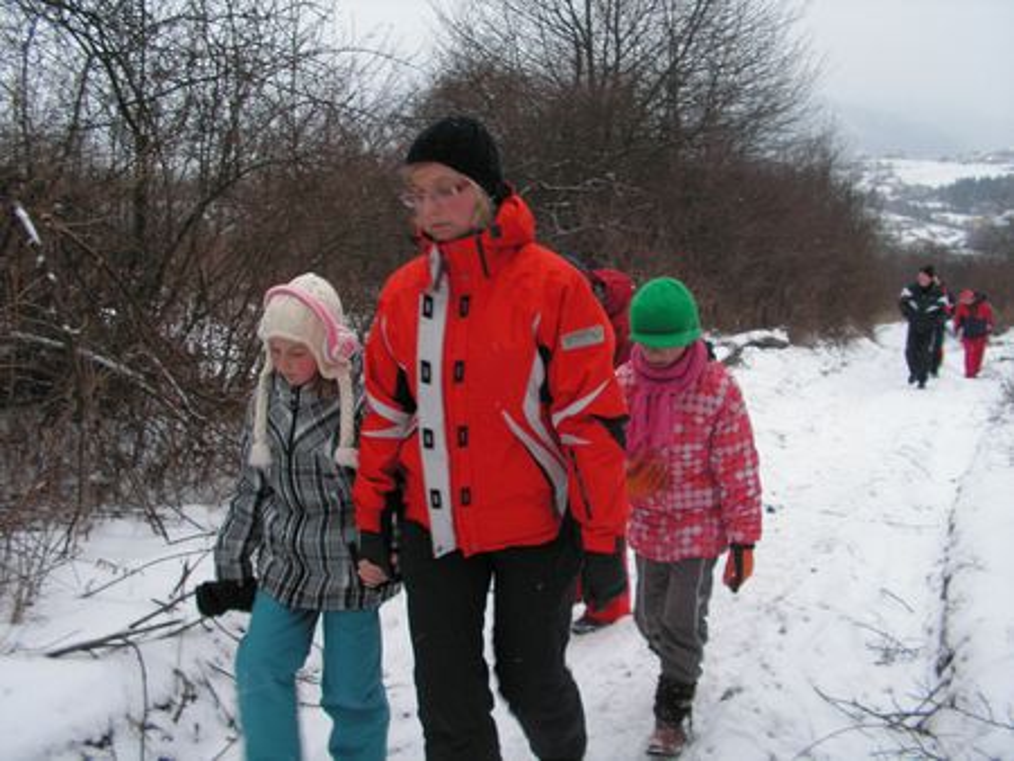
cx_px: 507
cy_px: 380
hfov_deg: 49.0
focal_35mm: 38
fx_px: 1114
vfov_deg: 37.8
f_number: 3.2
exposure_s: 1/40
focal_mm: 6.4
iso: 50
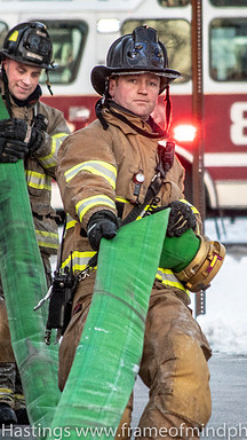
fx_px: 7021
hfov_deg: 2.0
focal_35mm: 603
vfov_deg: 3.6
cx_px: 182
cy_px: 264
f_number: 5.6
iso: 800
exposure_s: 1/400
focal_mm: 190
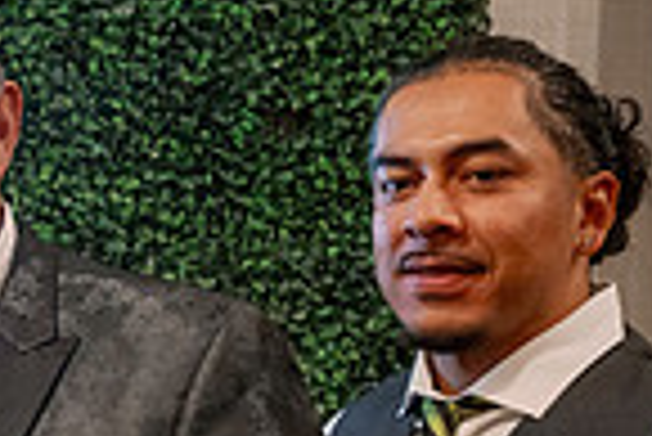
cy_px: 593
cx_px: -355
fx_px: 3046
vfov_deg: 8.1
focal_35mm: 168
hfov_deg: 11.6
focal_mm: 38
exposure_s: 1/500
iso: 3200
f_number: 2.8
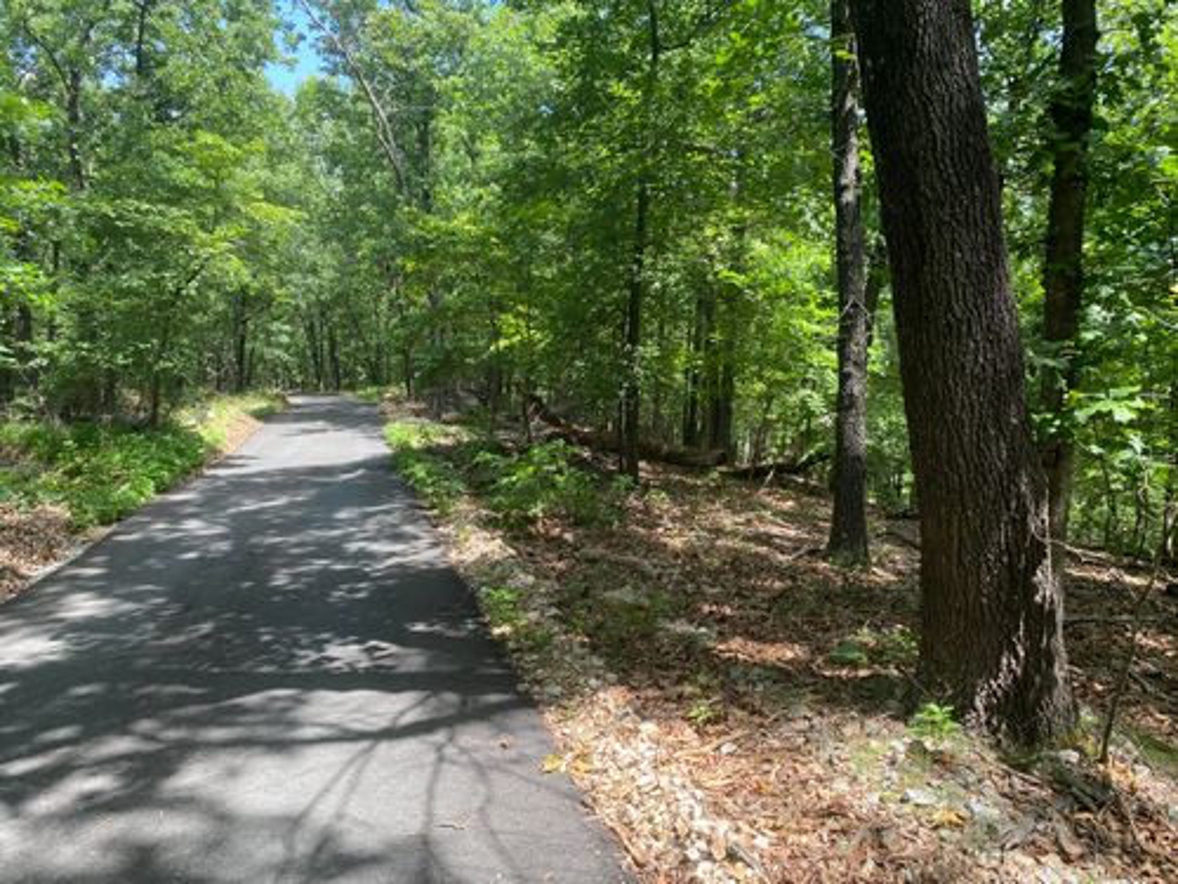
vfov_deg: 53.1
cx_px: 589
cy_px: 442
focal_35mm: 26
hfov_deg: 67.3
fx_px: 885
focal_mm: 4.25
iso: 32
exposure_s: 1/293
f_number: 1.8
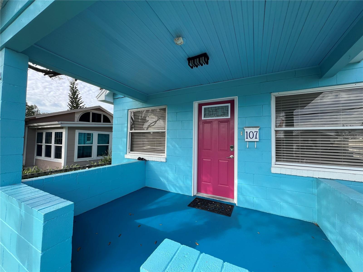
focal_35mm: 13
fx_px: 136
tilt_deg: +2.3
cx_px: 182
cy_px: 136
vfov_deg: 89.9
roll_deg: -1.2
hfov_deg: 106.2
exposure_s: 1/479
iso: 32
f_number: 1.8
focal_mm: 1.57
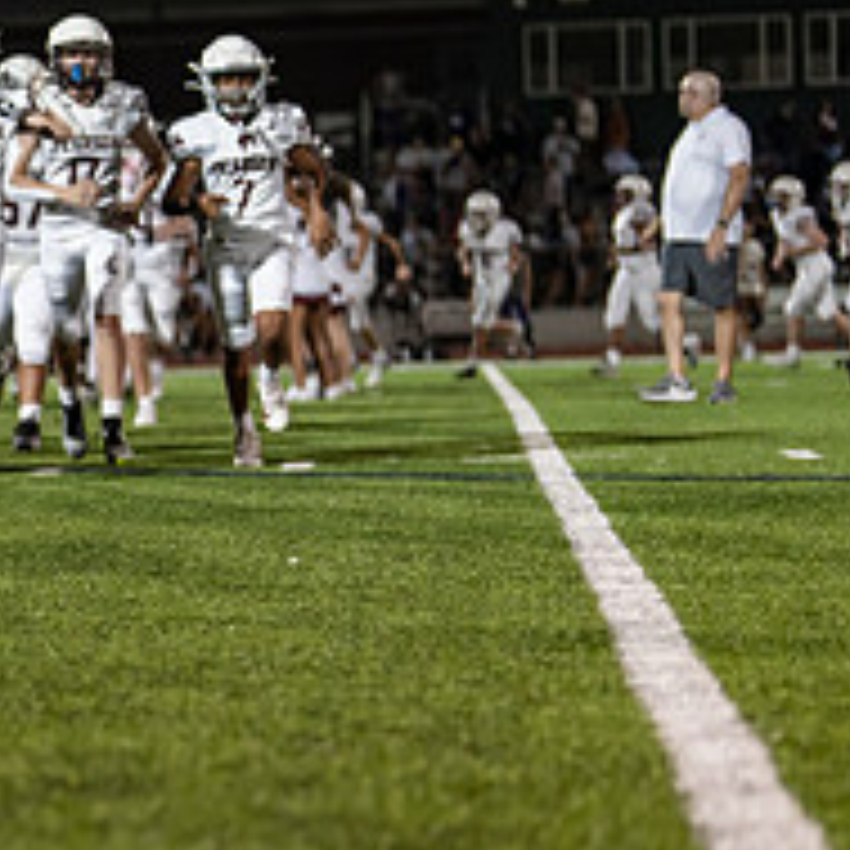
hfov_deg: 12.0
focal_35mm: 142
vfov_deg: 12.3
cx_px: -247
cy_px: 454
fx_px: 3945
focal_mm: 50
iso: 800
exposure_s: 1/1000
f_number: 1.2
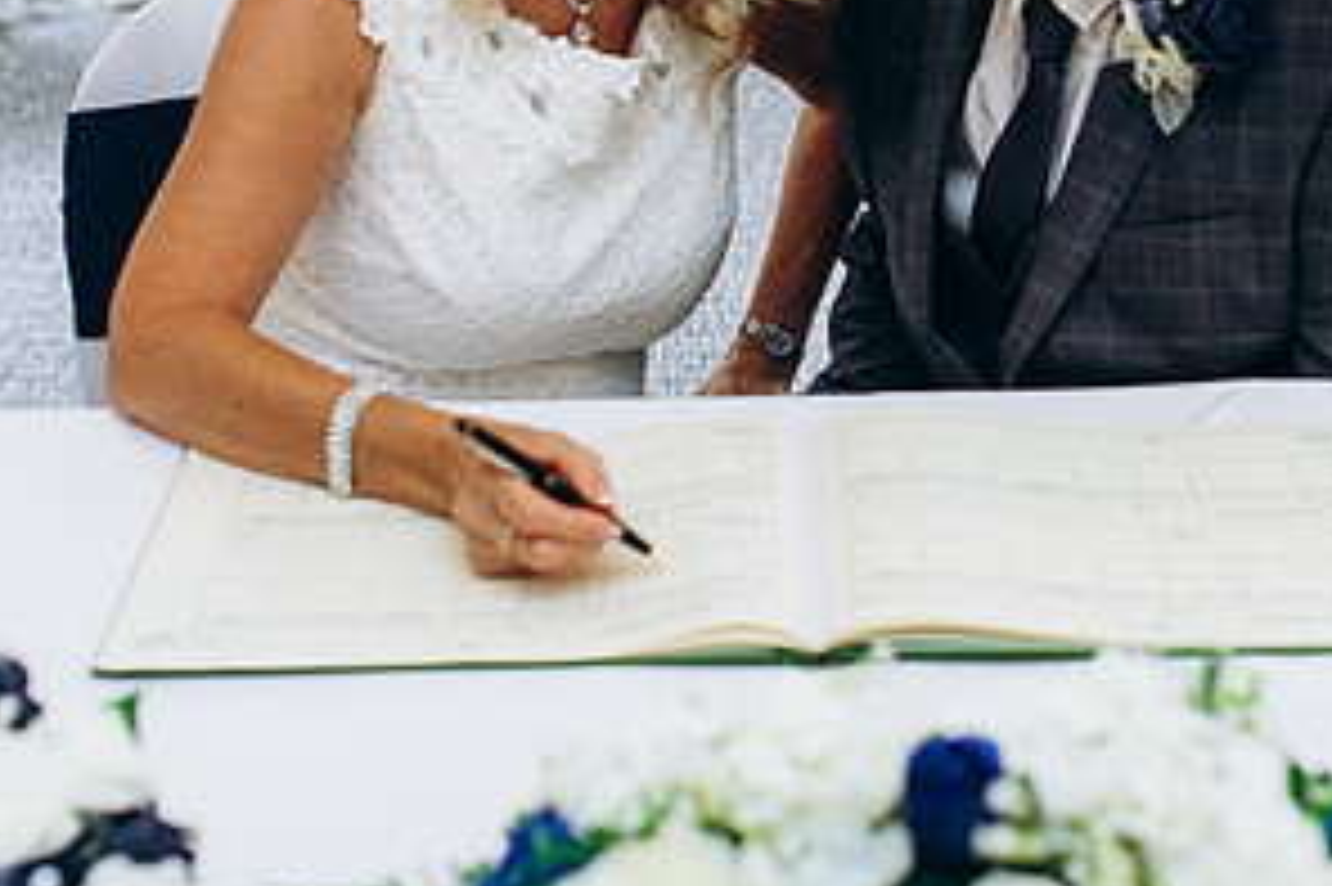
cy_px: 112
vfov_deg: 18.9
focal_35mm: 71
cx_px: 864
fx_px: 2625
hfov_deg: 28.3
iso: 160
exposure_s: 1/100
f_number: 2.8
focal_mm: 35
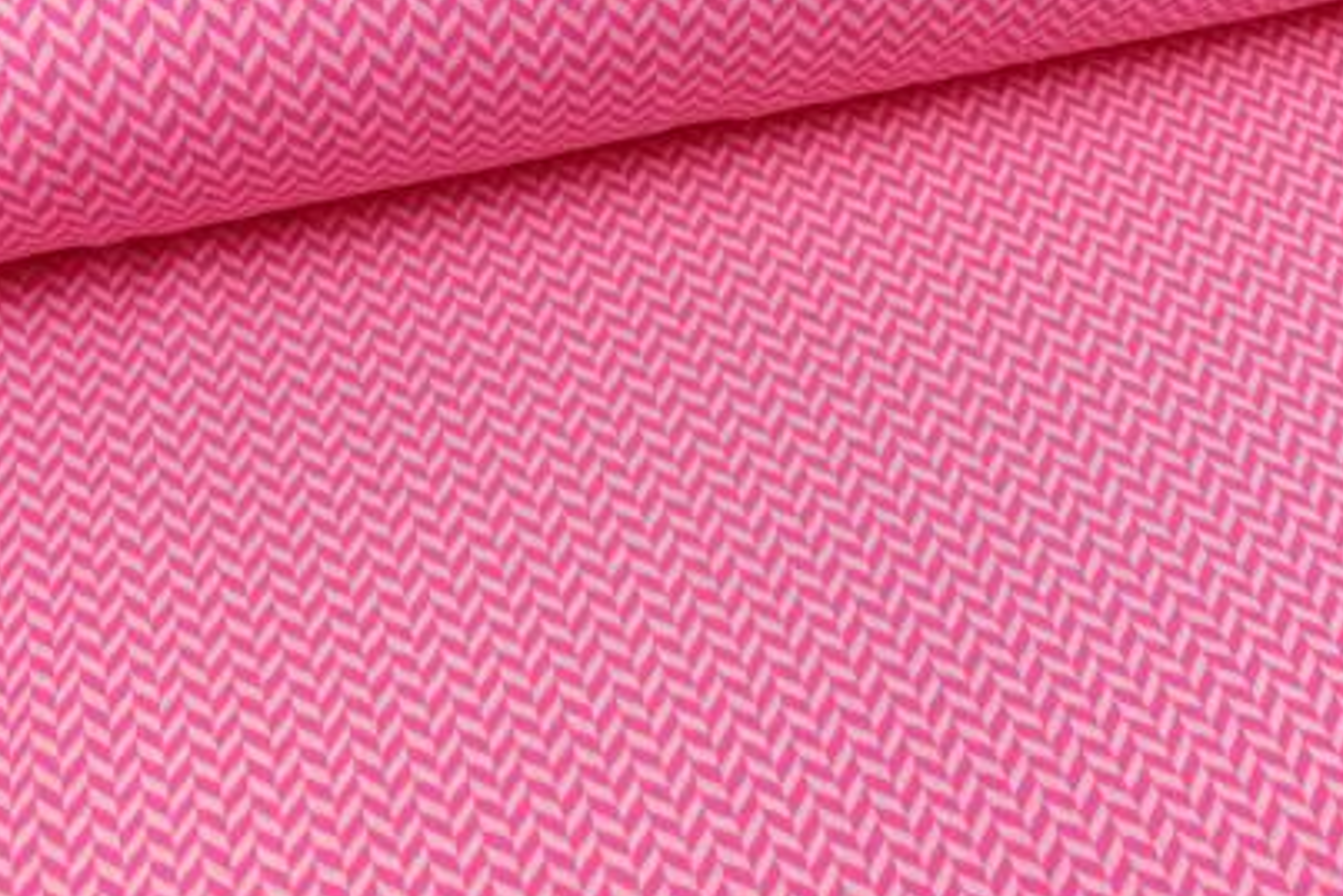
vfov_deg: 27.5
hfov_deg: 40.2
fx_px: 1829
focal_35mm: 49
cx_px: 577
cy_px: 401
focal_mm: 13.7
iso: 160
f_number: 3.1
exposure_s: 1/80
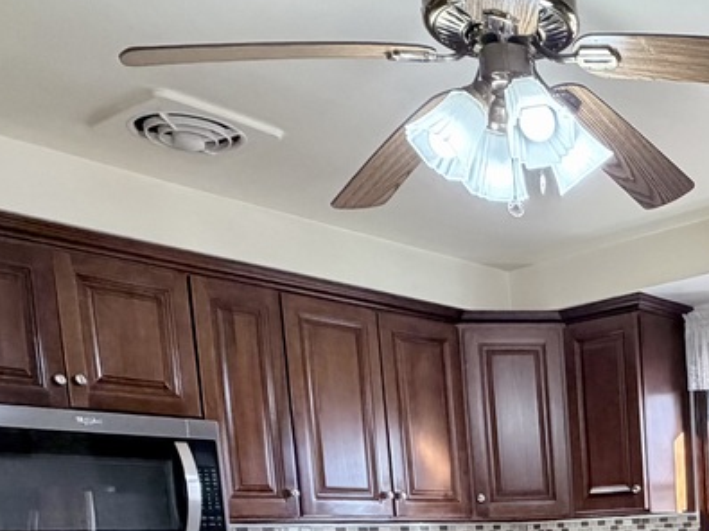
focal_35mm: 51
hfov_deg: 33.3
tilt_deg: -8.3
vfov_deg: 24.7
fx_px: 1044
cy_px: 694
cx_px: 759
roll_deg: +2.8
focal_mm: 2.22
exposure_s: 1/120
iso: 320
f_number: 2.2
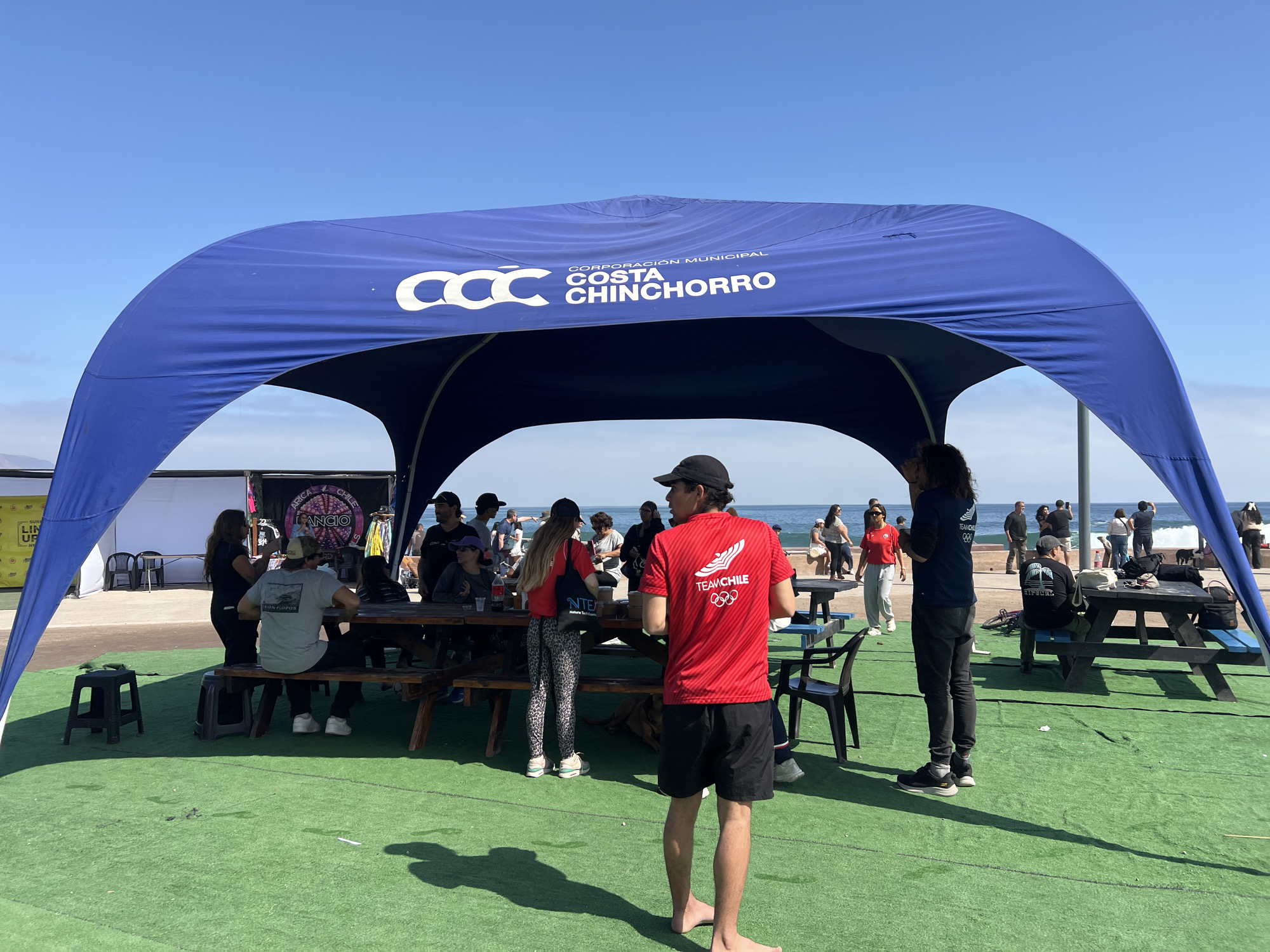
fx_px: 954
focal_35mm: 26
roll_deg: +0.3
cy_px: 476
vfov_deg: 53.1
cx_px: 635
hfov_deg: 67.3
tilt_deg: +0.6
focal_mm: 5.7
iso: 50
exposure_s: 1/3704
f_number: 1.5
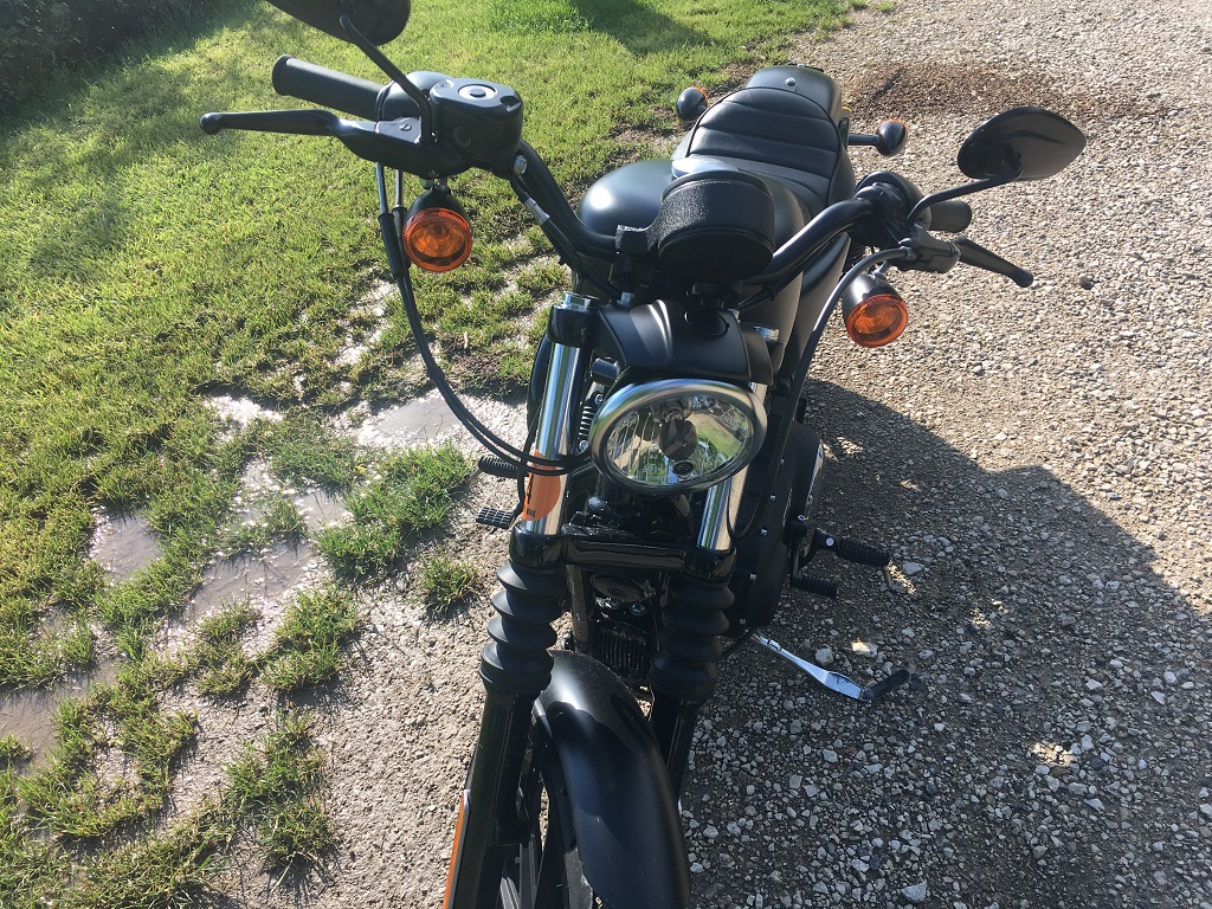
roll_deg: +11.5
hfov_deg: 61.7
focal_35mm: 29
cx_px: 606
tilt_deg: -37.4
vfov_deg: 48.2
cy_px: 454
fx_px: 1015
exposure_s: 1/732
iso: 25
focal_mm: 4.15
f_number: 2.2
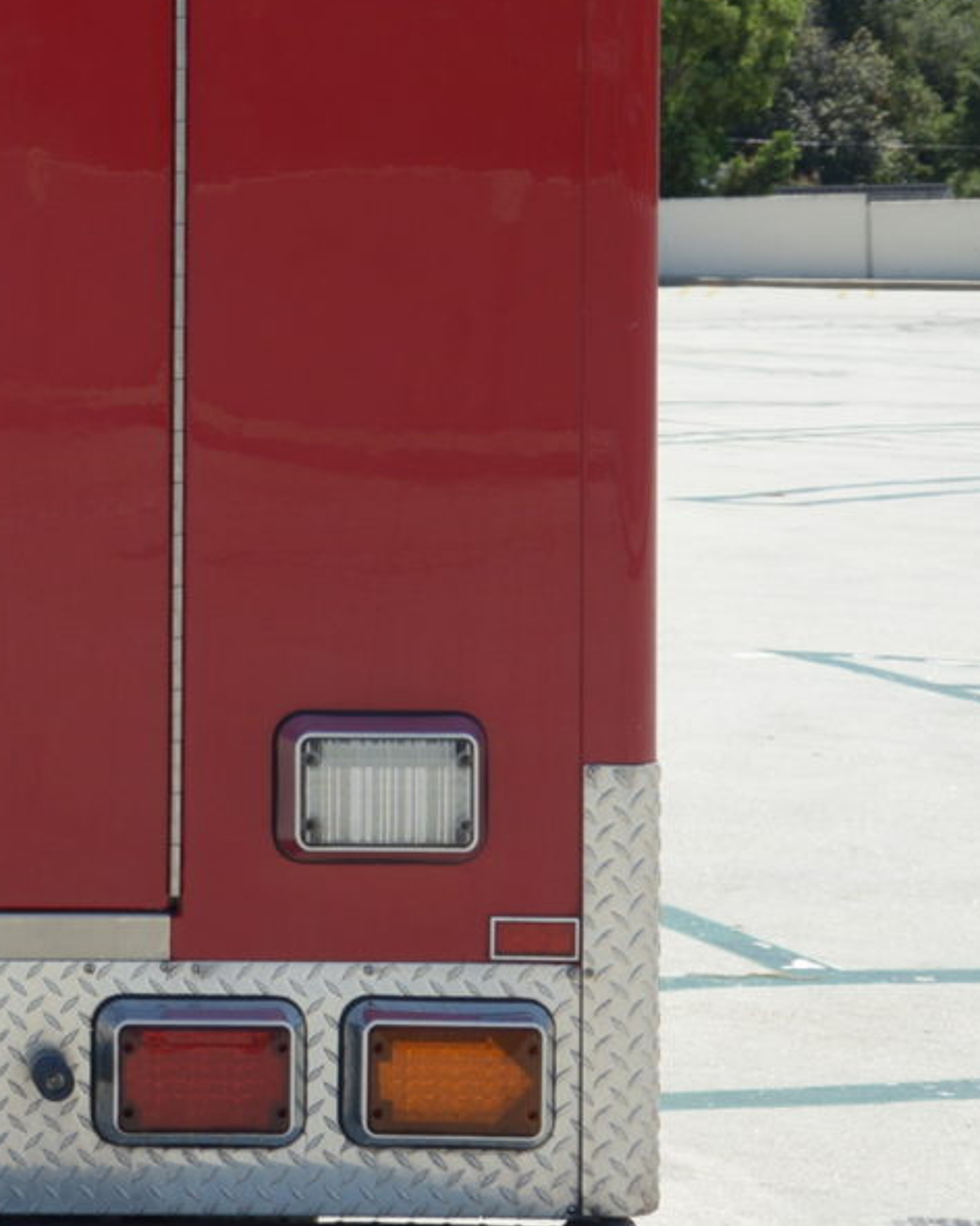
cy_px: 126
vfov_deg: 16.6
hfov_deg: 12.9
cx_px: -455
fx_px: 4133
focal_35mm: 114
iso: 400
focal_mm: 35
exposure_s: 1/500
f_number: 11
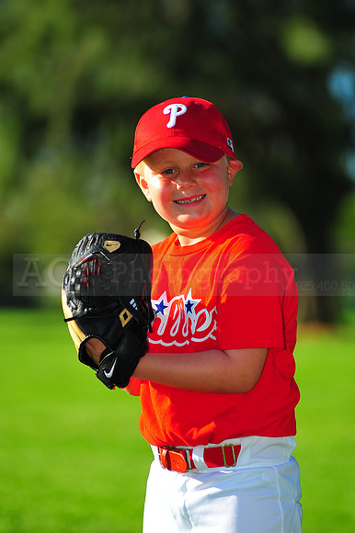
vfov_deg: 11.4
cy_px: 266
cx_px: 178
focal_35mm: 180
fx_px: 2665
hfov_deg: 7.6
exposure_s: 1/1250
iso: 200
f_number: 4
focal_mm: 180
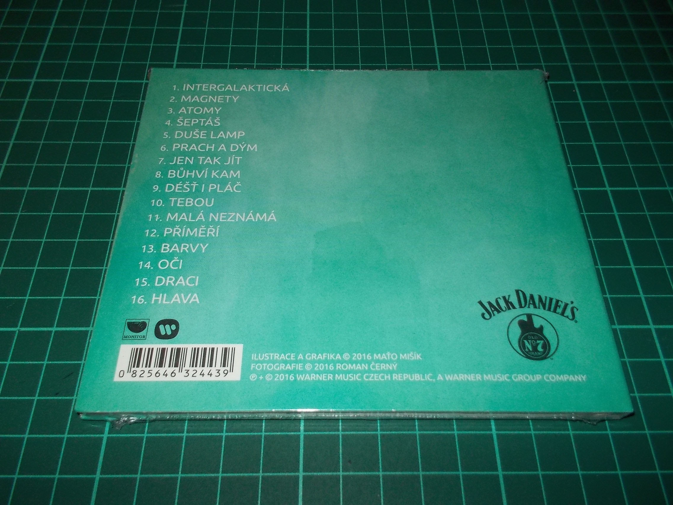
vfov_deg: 48.2
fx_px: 564
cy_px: 252
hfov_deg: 61.7
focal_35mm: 29
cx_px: 336
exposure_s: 1/30
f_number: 3.3
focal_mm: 4.1
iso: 200
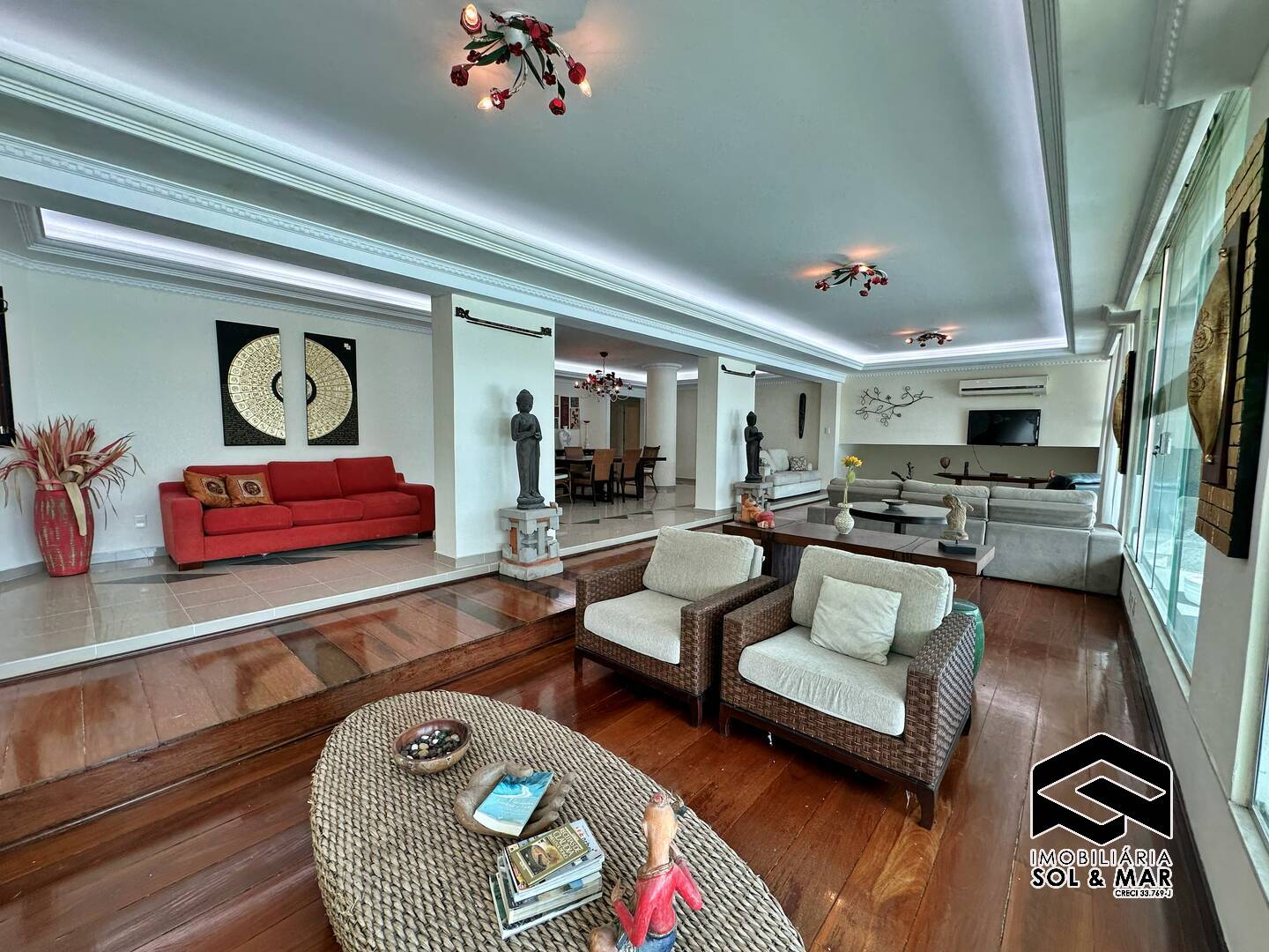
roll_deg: -0.8
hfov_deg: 102.1
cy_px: 476
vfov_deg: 85.7
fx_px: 513
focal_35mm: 14
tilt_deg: -4.2
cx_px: 634
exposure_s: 1/136
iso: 40
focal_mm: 2.22
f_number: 2.2
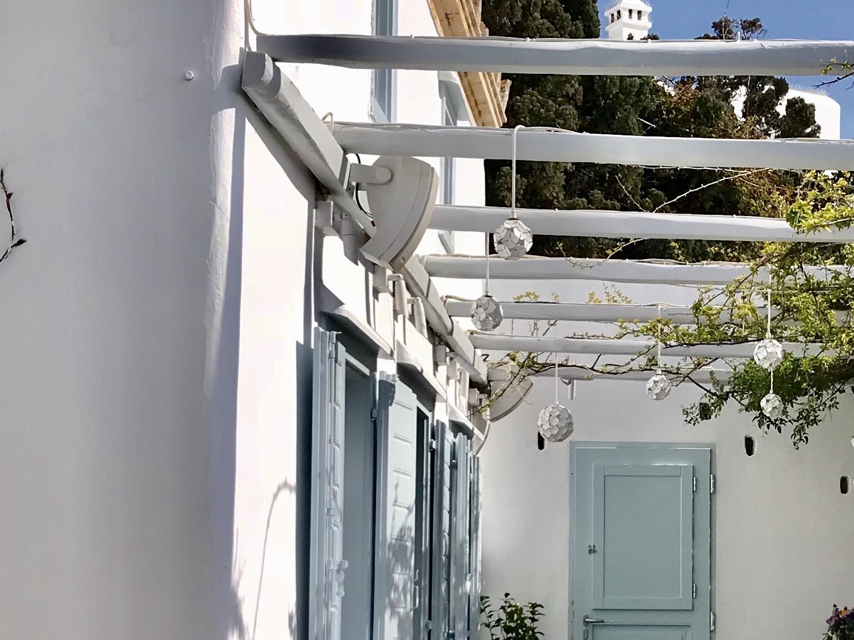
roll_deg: -0.9
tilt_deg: +4.4
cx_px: 606
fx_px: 1825
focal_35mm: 74
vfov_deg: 19.7
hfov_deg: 26.1
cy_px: 525
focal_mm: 3.99
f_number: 1.8
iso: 20
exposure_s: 1/4000
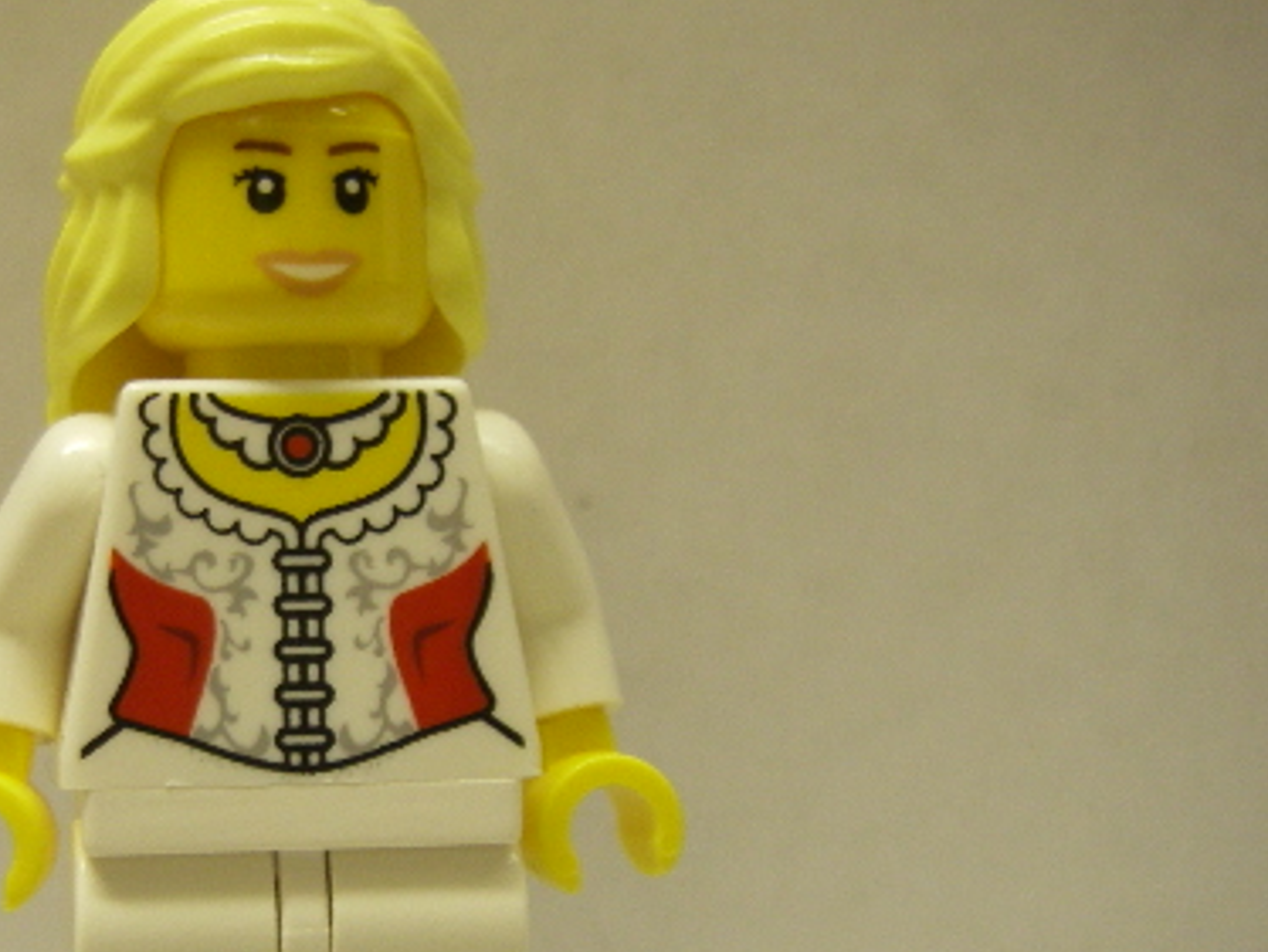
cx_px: 312
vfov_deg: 22.5
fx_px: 2383
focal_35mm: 65
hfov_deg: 29.3
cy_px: 617
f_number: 3.3
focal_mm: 6.3
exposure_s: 1/13
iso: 160
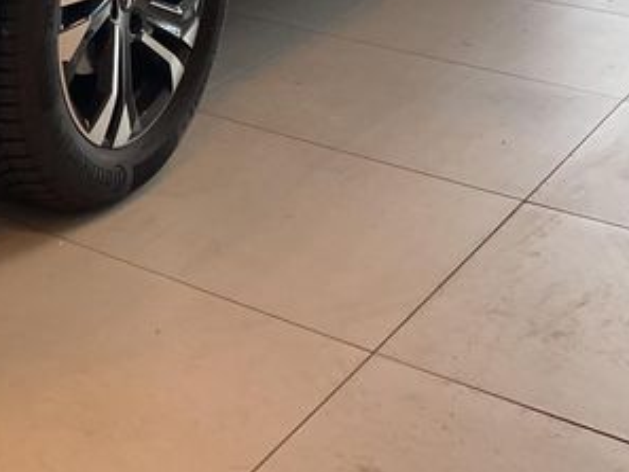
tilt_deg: -11.8
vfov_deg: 17.7
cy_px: -146
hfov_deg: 22.9
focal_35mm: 78
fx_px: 1418
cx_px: -127
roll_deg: -1.0
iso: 64
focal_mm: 3
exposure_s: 1/60
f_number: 1.8
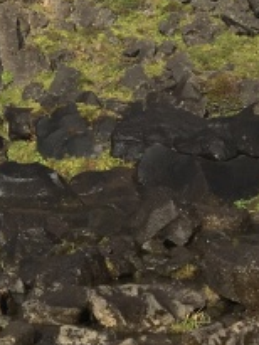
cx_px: -256
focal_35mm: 113
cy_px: 61
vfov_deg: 17.2
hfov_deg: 11.8
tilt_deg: +3.1
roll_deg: +1.1
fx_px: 1126
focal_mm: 4.15
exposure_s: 1/1451
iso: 25
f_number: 2.2
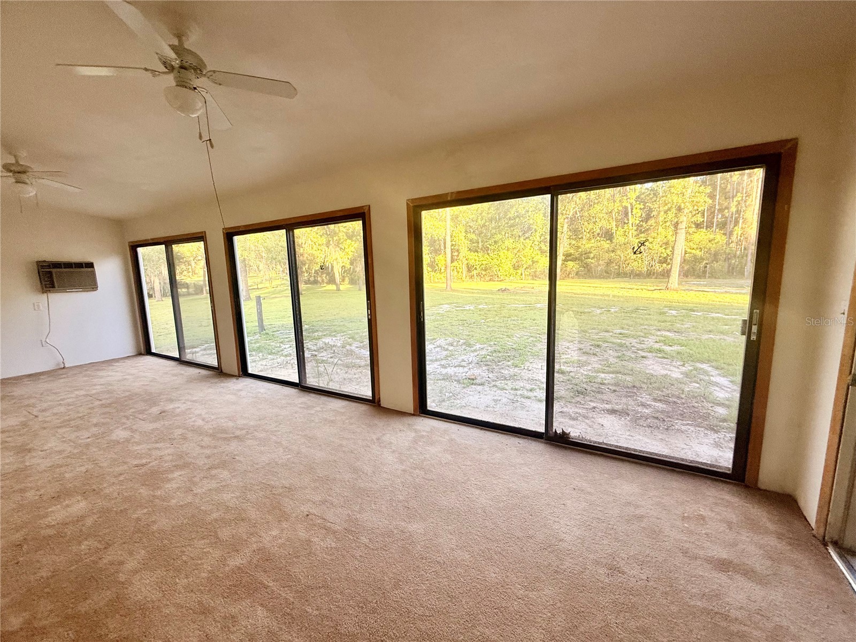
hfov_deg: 102.1
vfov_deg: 85.7
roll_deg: +1.8
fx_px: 346
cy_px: 321
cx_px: 428
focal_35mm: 14
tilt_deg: -7.6
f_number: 2.2
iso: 125
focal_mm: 2.22
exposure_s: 1/99
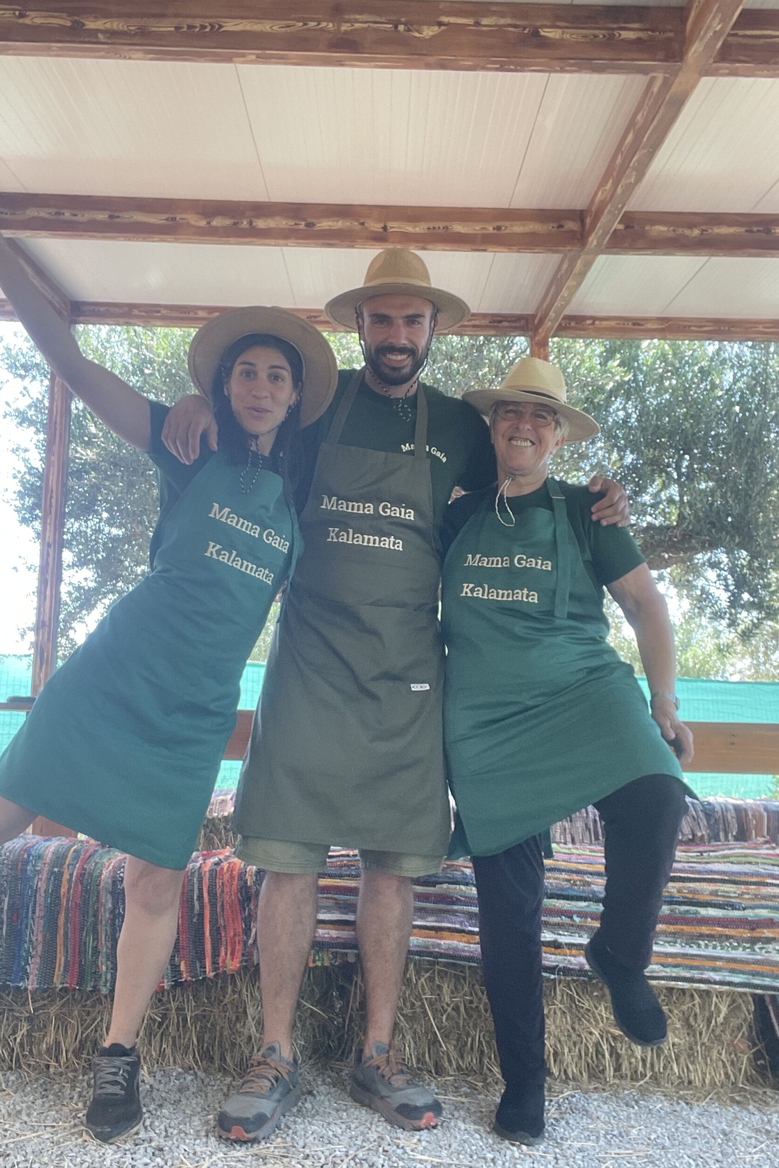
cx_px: 381
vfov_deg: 58.7
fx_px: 1039
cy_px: 585
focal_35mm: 32
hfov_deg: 41.1
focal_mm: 2.71
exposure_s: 1/121
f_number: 2.2
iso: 80
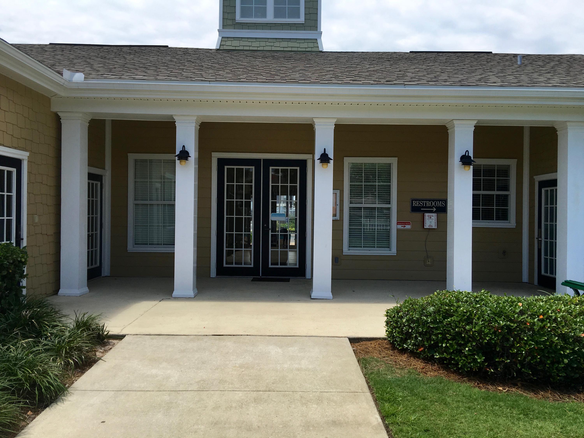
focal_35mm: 29
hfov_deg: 61.7
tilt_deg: +2.8
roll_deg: -1.1
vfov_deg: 48.2
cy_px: 219
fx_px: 489
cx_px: 292
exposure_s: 1/1399
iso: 25
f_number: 2.2
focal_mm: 4.15
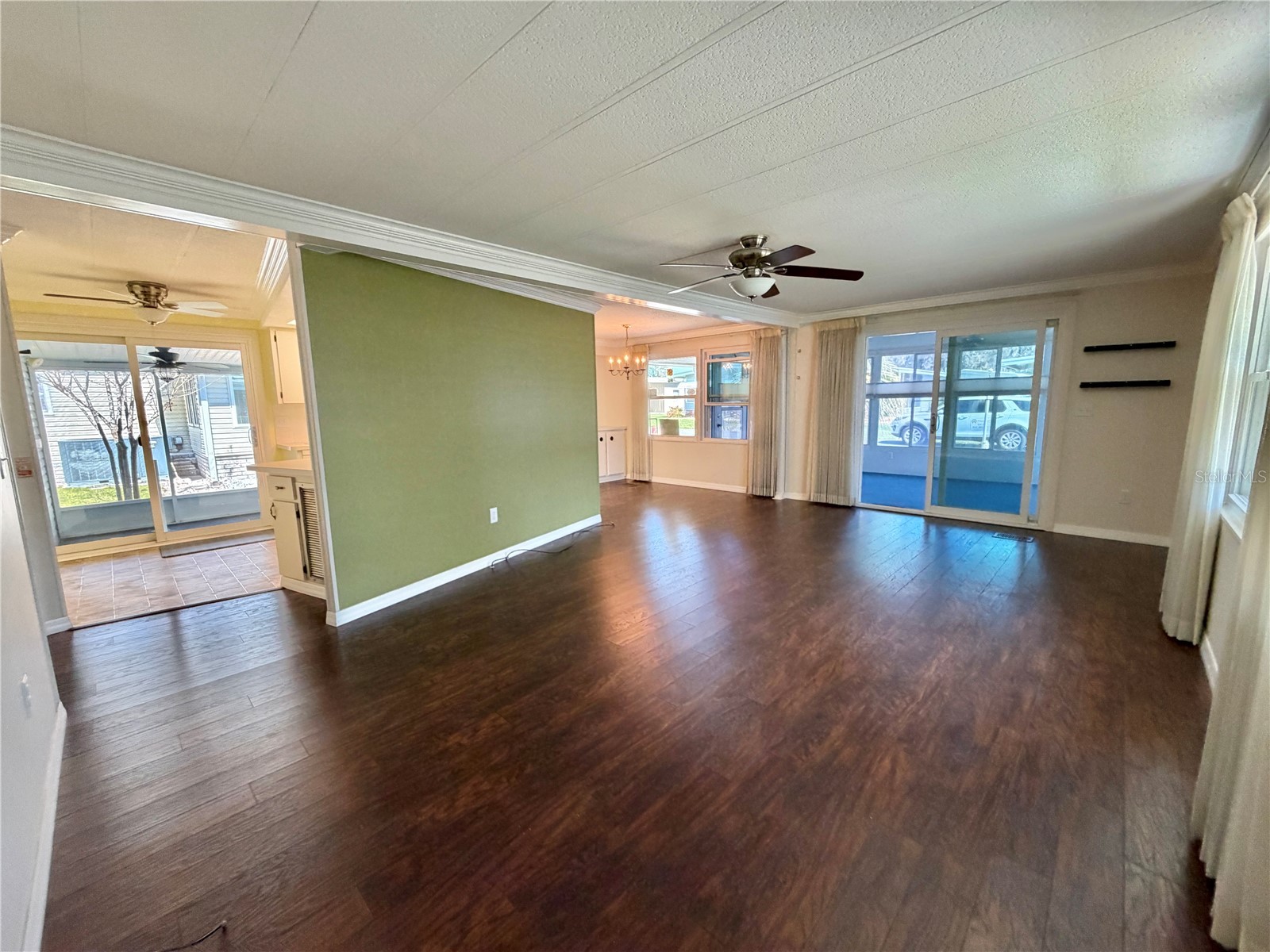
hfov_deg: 102.1
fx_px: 514
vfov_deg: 85.7
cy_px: 476
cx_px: 635
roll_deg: +1.3
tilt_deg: -8.0
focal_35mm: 14
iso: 320
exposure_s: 1/120
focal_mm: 2.22
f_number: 2.2
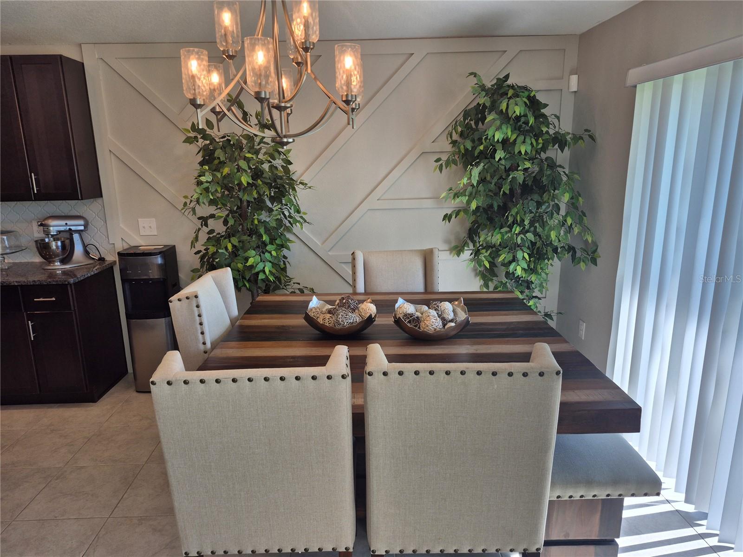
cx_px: 372
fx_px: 494
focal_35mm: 23
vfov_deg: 58.9
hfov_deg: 73.9
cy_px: 278
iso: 25
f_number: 1.8
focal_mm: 5.4
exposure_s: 1/206
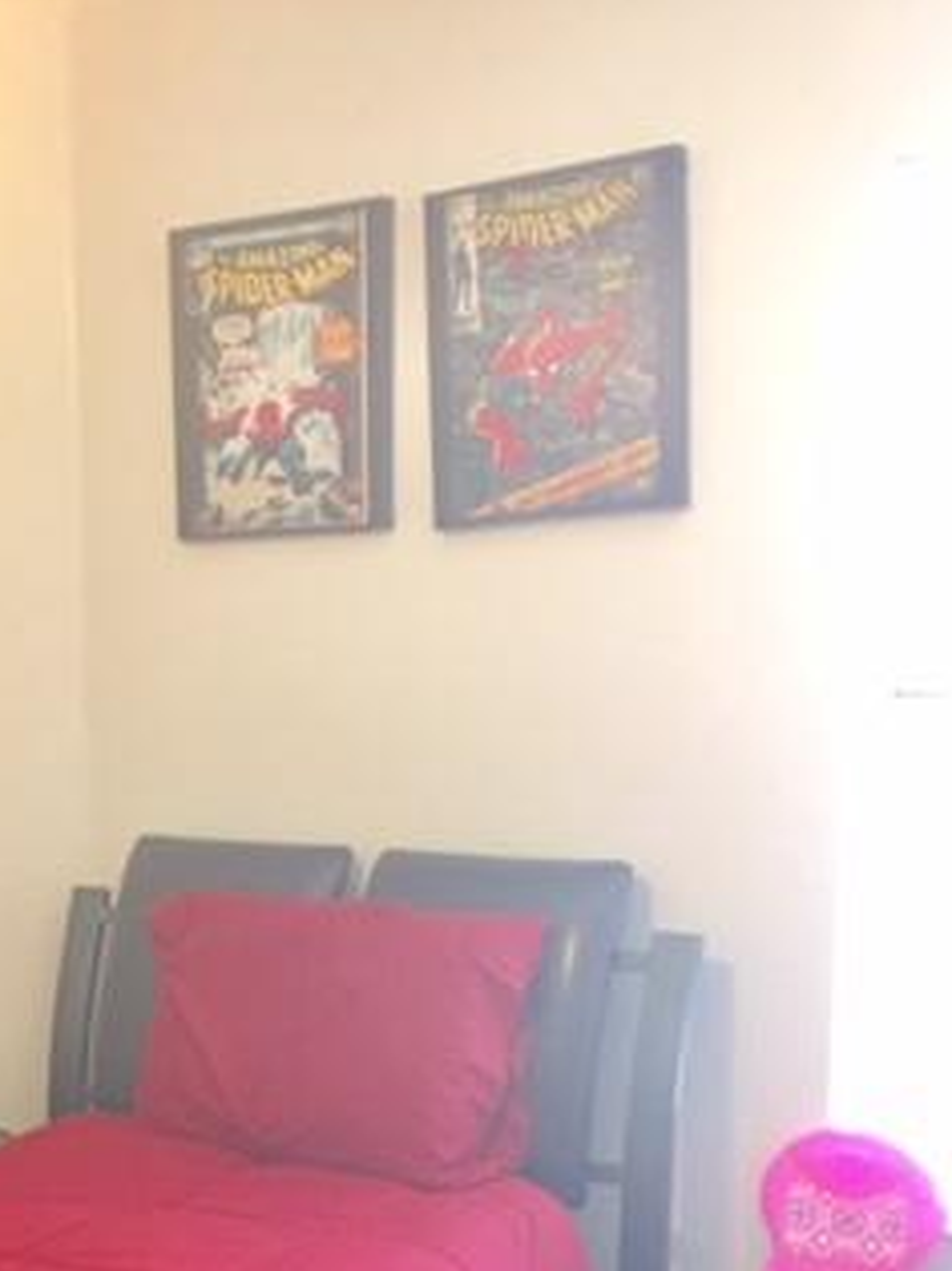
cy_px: 1085
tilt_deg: -13.0
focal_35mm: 59
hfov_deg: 23.8
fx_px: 2165
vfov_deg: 31.5
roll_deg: +2.3
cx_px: 24
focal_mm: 4.15
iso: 100
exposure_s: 1/10
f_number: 2.2
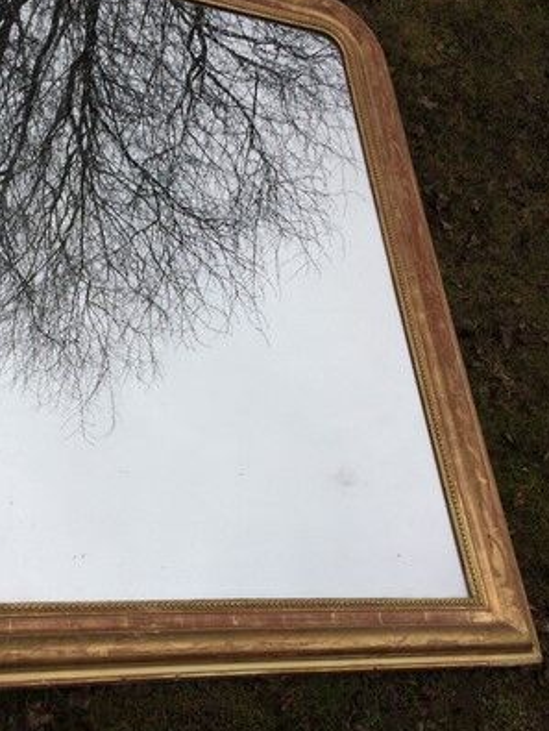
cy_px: 383
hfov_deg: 32.4
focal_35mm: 44
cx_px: 148
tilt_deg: -59.0
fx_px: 929
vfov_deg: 42.9
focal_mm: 4.15
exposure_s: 1/1282
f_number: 2.2
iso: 32
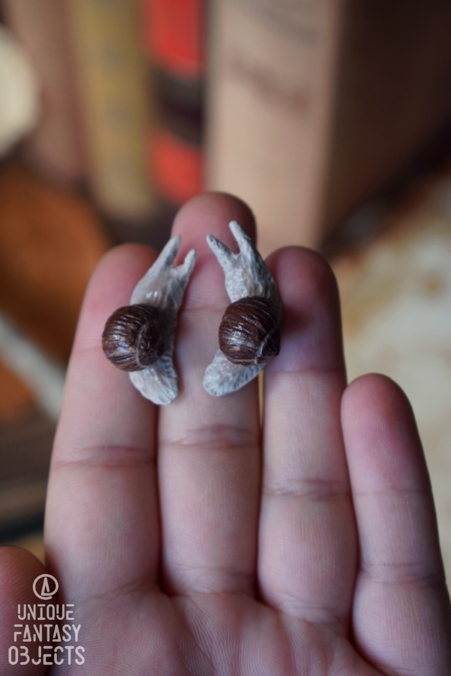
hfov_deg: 16.6
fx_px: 1550
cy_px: 338
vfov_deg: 24.6
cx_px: 226
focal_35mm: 82
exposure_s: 1/60
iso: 900
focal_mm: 55
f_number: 5.6
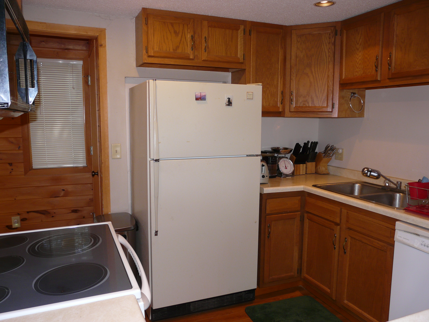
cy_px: 161
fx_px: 347
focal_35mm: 28
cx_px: 214
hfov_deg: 63.4
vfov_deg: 49.7
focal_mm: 4.6
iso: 100
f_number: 2.8
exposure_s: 1/30
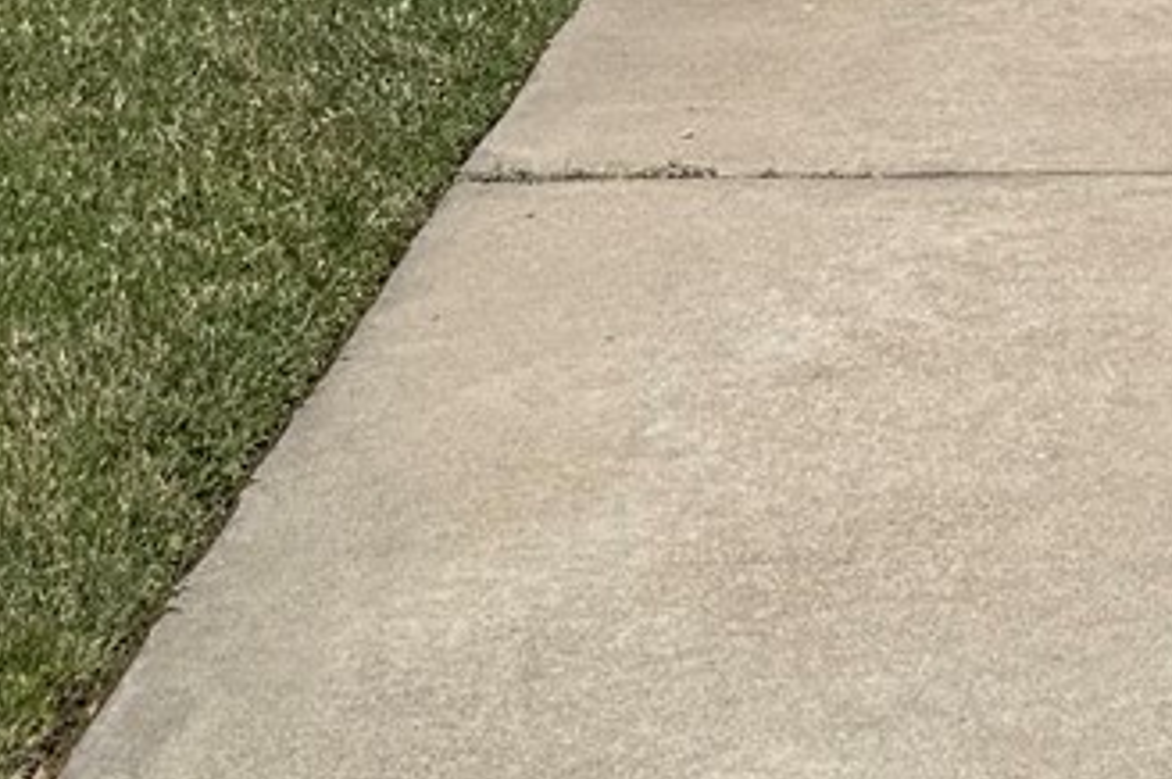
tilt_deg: +4.7
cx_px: 772
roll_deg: +0.6
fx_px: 5074
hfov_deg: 13.2
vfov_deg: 8.0
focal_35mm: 156
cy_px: -1158
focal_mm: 6.76
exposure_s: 1/9091
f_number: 1.78
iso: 80
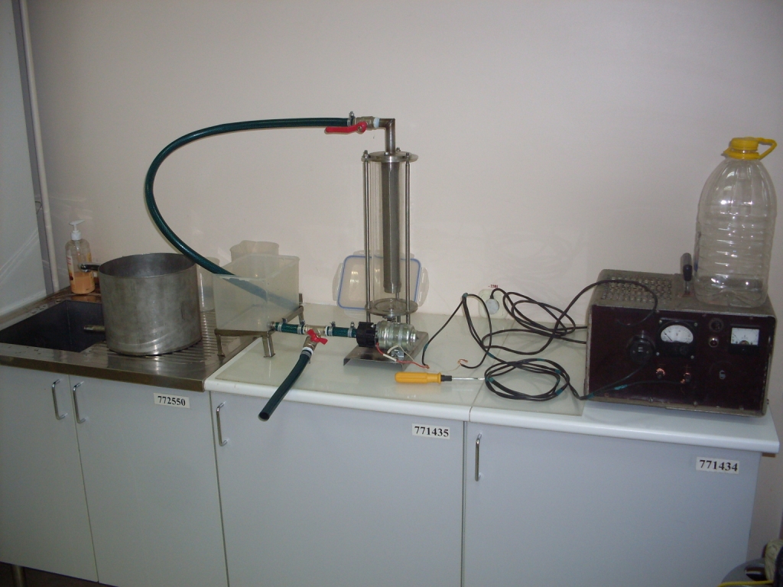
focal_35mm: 38
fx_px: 860
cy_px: 294
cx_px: 392
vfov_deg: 37.7
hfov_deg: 49.0
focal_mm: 6.3
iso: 100
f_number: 2.8
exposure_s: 1/45
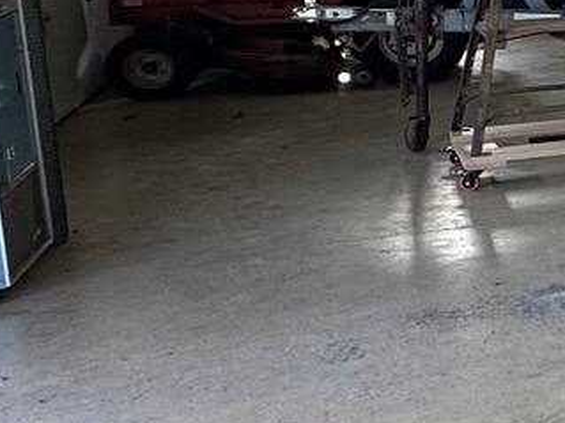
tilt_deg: -7.8
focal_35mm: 90
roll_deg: -0.6
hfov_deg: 14.4
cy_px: 48
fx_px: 1468
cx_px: 1360
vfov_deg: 16.2
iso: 100
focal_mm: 2.22
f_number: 2.2
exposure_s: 1/120
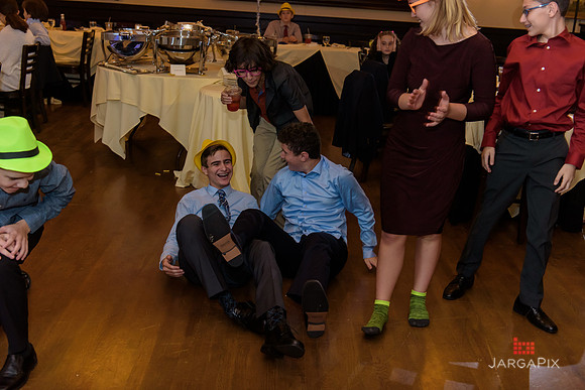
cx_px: 292
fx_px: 650
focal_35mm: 40
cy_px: 195
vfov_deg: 33.4
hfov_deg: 48.4
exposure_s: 1/125
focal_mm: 40
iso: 1600
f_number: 3.2
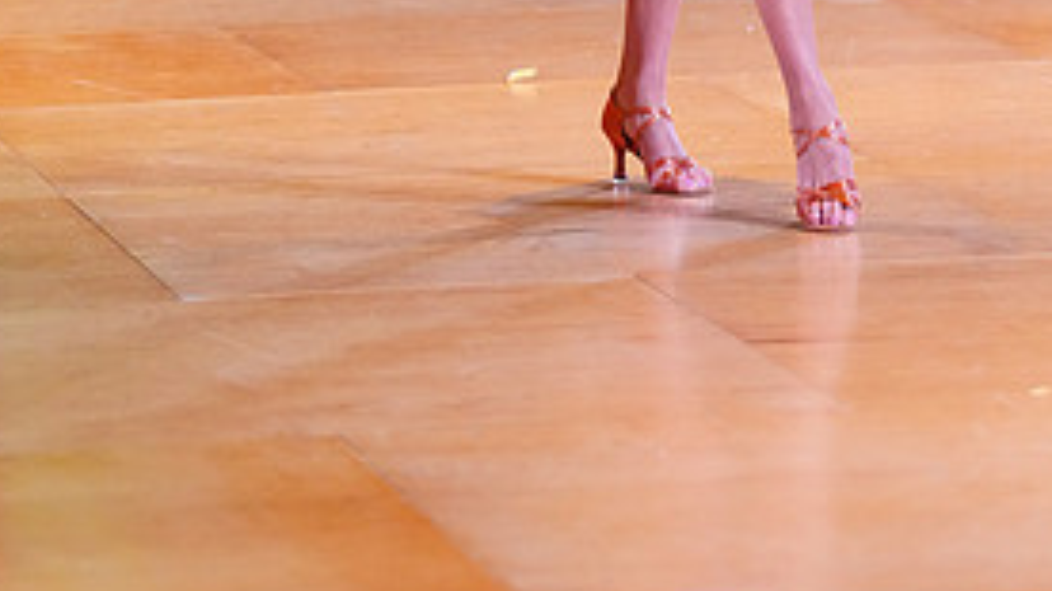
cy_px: -385
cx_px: 406
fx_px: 7250
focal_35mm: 260
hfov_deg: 8.3
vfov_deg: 4.6
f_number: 2.8
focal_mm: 118
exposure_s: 1/400
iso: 5000
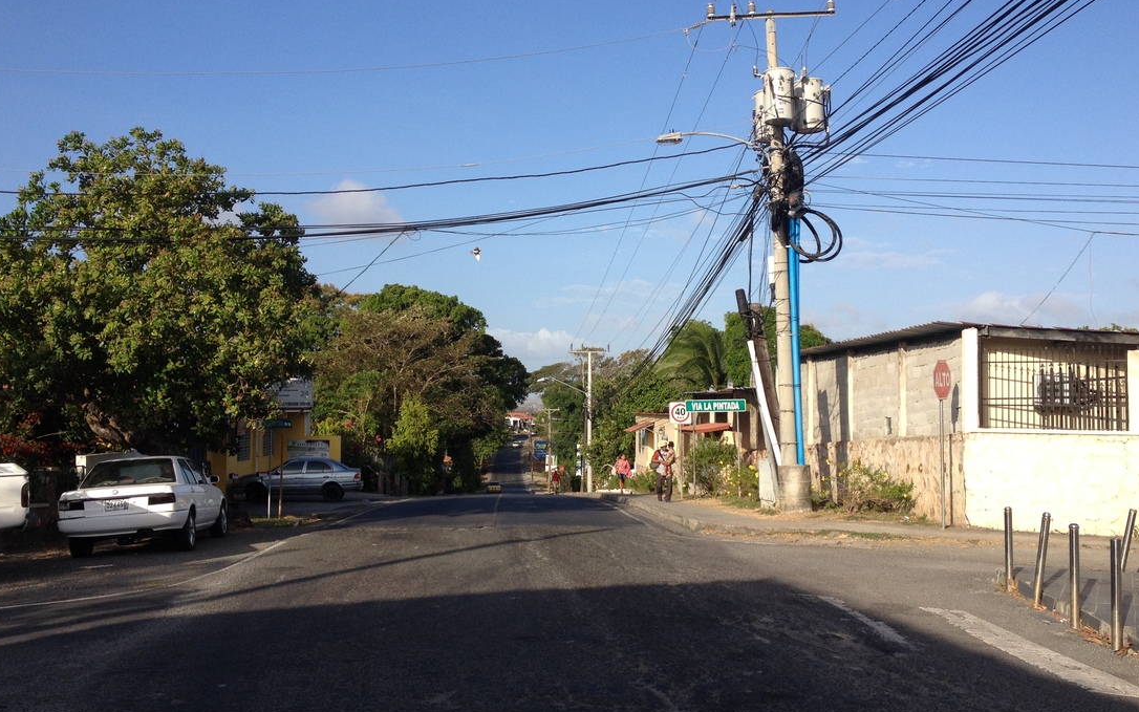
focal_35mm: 41
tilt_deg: -0.6
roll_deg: +0.1
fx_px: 1273
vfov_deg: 31.3
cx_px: 582
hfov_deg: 48.2
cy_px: 350
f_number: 2.4
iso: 50
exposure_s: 1/1416
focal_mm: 4.28
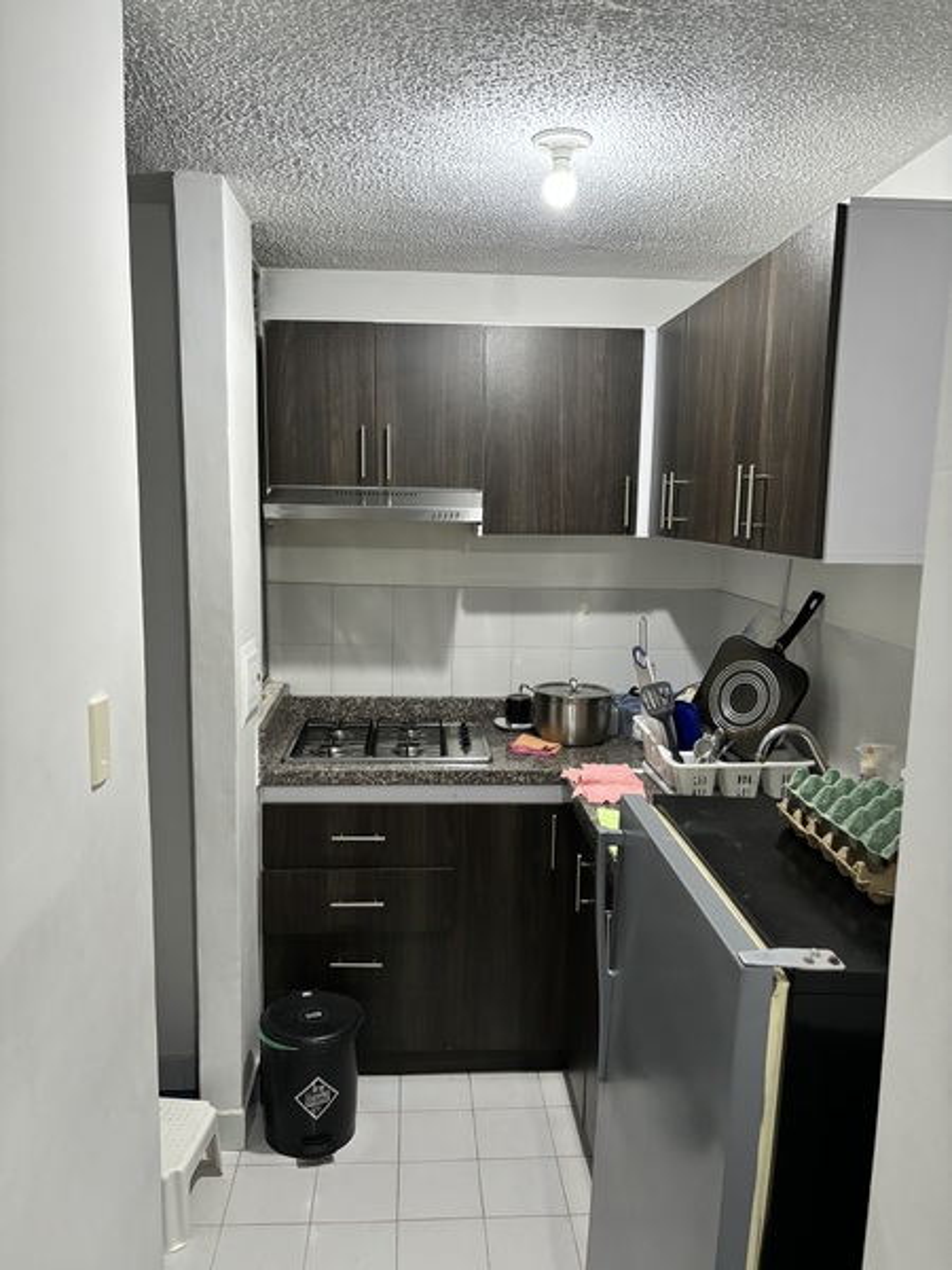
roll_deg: -0.8
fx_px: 953
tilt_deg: -7.3
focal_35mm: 26
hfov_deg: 53.1
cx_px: 476
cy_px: 635
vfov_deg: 67.3
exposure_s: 1/60
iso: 400
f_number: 1.6
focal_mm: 5.96
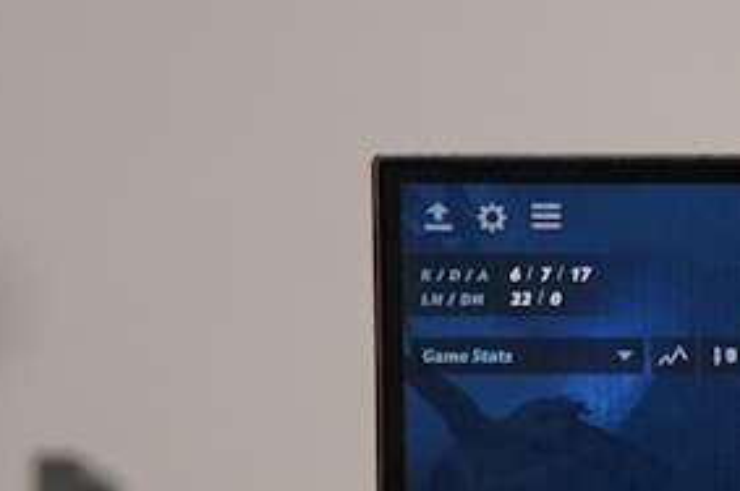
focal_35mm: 191
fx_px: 3922
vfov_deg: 6.9
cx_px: 1551
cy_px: 972
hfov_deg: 9.9
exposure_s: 1/320
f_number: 3.5
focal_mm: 30
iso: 1250
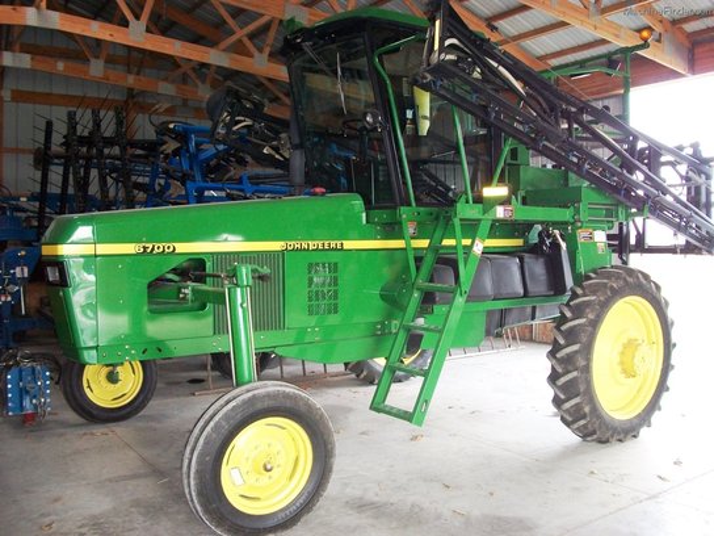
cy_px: 268
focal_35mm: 32
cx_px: 357
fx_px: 660
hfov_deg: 56.8
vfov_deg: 44.2
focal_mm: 5.7
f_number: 2.9
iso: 160
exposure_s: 1/50
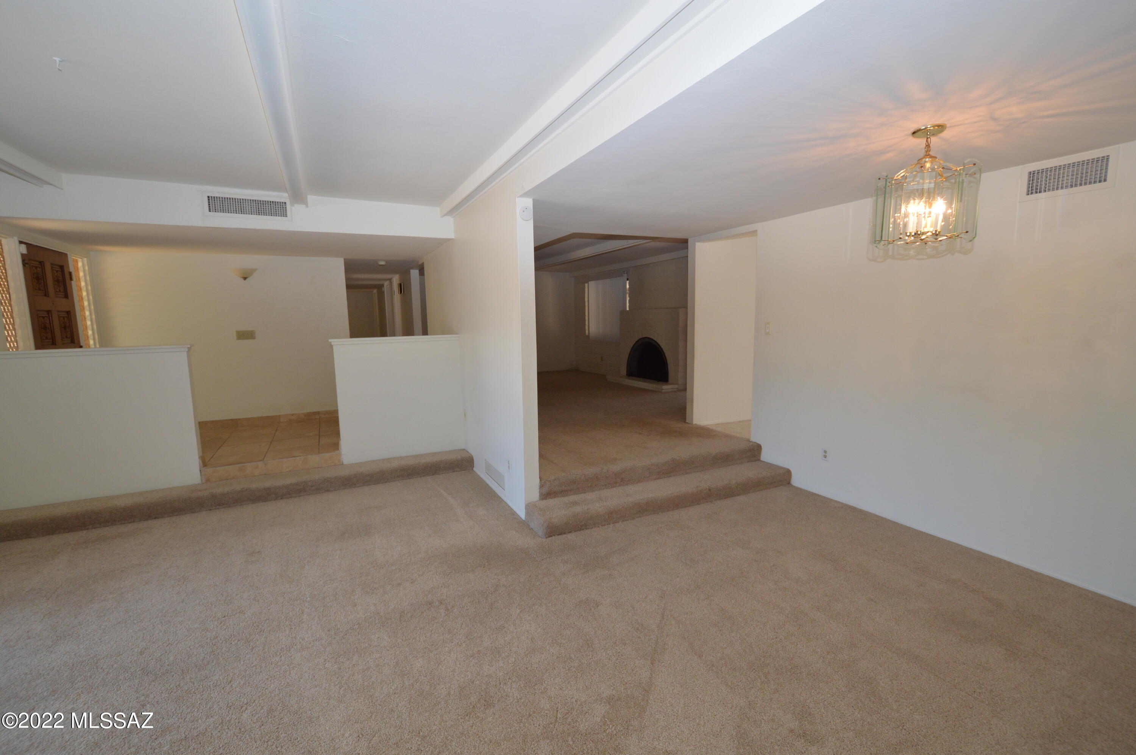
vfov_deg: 77.2
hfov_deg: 100.4
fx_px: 473
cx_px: 568
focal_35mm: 15
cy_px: 378
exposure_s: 1/80
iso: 400
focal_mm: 10
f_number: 4.5
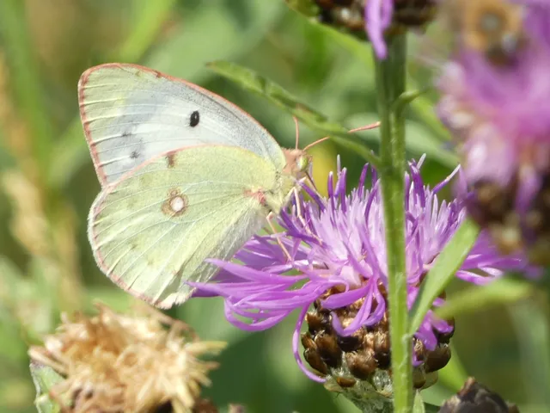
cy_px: 206
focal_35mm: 484
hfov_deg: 4.1
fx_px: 7690
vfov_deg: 3.1
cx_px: 275
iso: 80
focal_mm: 86.7
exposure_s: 1/100
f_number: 5.6
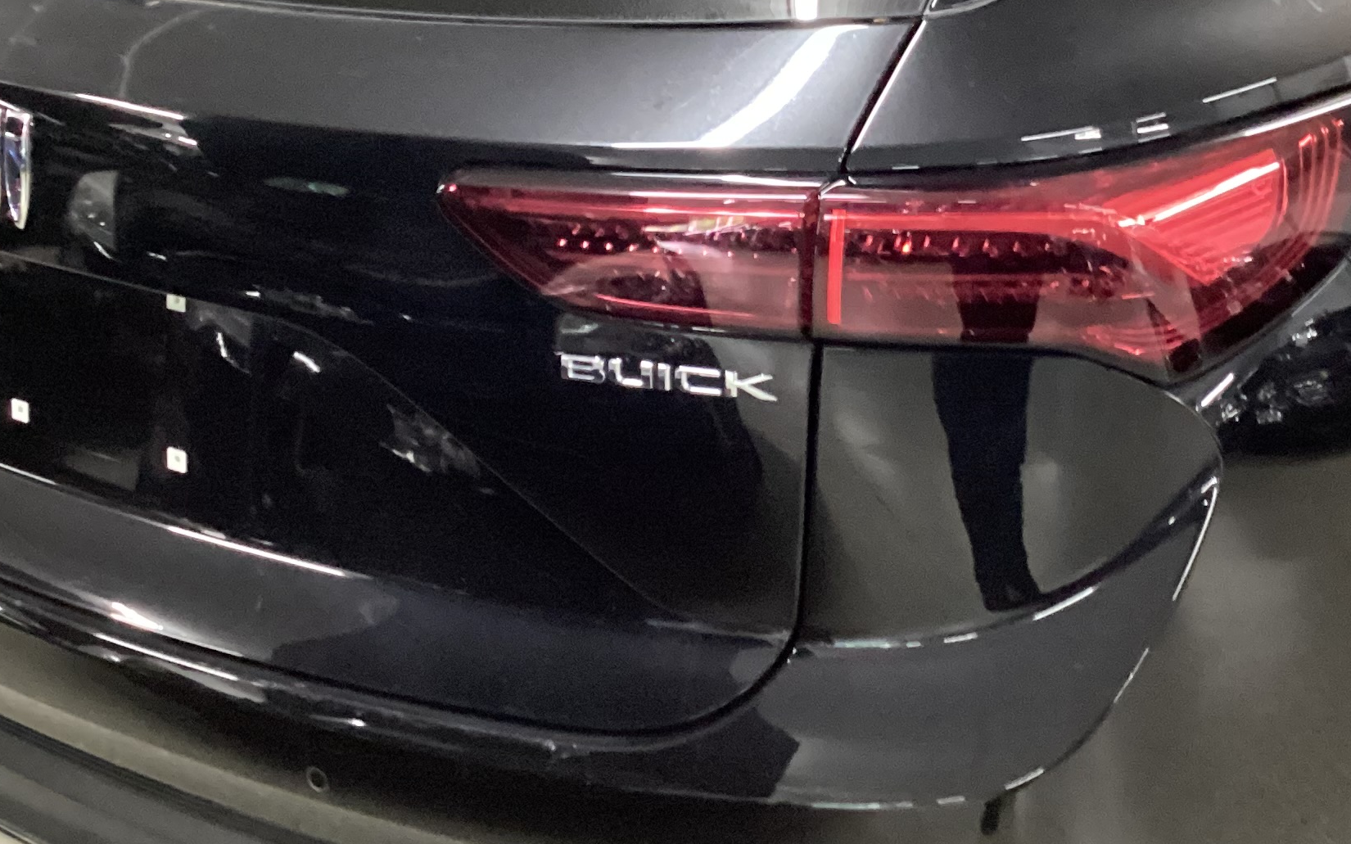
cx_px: 919
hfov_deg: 31.2
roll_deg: +1.0
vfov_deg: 19.9
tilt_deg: -21.8
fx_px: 2393
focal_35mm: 65
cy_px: 235
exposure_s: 1/24
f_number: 2.4
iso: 640
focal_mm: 3.3
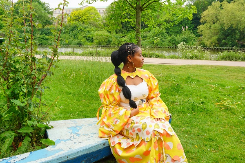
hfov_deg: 57.2
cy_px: 82
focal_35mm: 33
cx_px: 122
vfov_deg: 40.0
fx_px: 225
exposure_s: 1/80
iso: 100
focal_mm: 22
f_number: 8
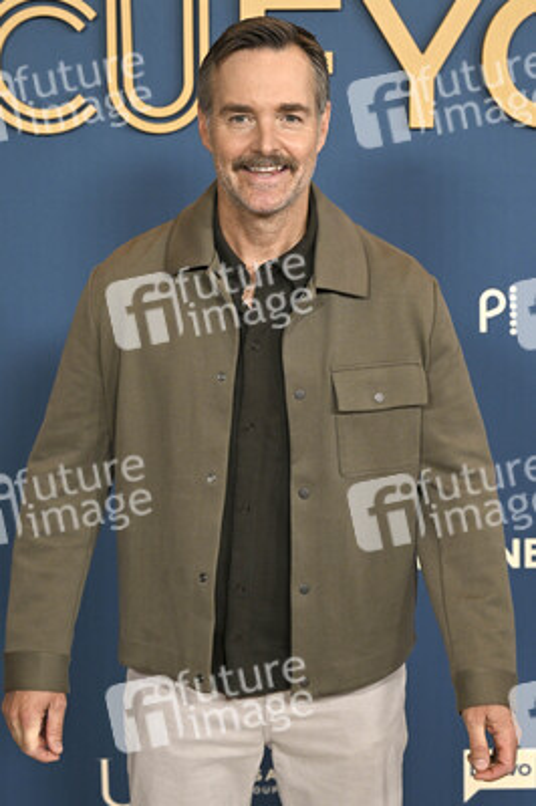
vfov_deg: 26.3
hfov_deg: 17.7
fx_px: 1723
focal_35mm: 77
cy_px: 403
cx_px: 268
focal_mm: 77
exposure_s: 1/320
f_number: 5.6
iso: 2000
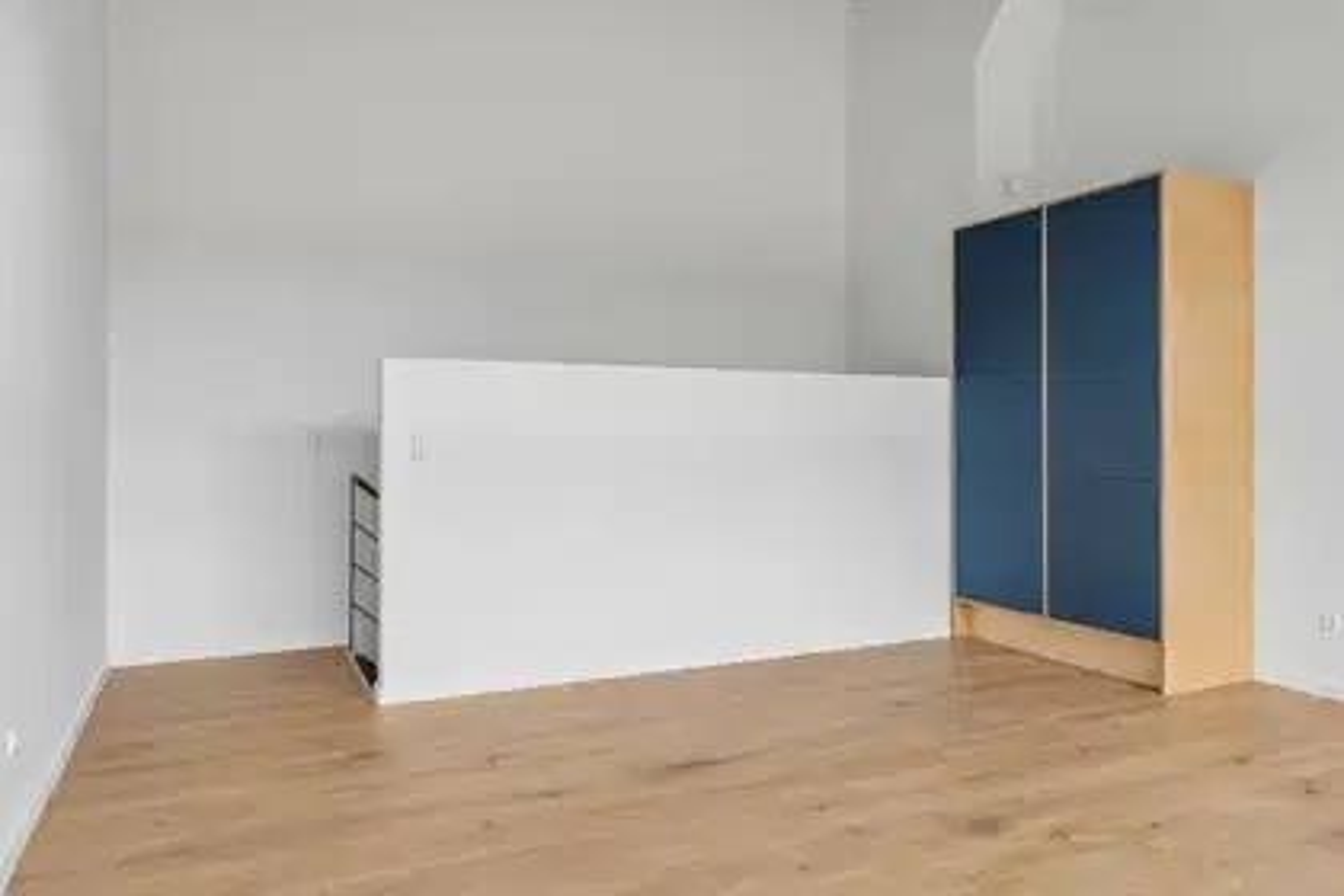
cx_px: 672
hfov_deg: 71.5
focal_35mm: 25
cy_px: 448
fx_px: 933
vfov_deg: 51.3
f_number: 11
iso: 800
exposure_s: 1/30
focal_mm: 25
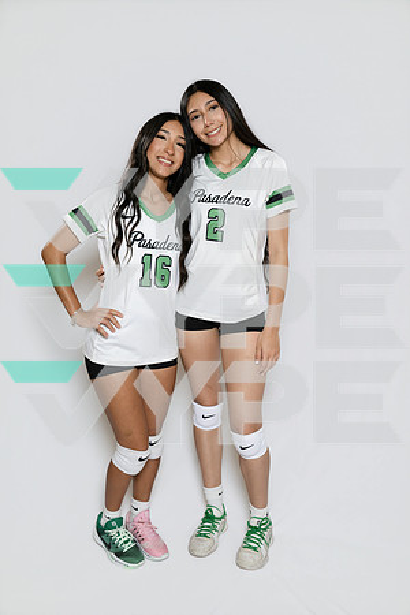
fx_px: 649
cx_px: 205
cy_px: 308
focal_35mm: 38
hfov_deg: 35.1
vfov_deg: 50.7
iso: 100
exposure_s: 1/100
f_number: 4
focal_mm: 38
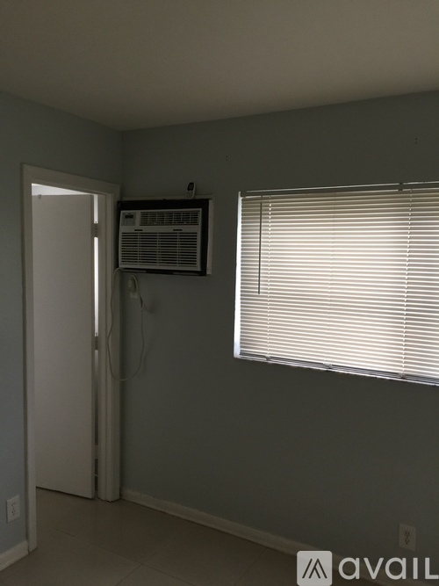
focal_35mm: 29
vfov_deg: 61.7
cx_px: 220
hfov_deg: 48.2
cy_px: 293
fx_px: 491
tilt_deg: +0.1
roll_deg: -1.4
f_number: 2.2
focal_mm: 4.15
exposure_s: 1/30
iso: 40
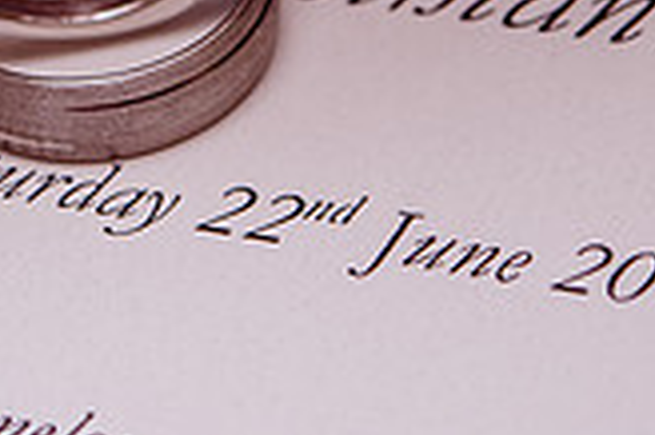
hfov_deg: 7.9
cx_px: -124
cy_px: -429
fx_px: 4708
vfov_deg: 5.2
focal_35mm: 259
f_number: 6.3
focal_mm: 60
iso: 320
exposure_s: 1/125
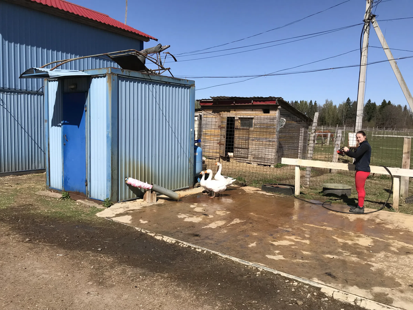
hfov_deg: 63.4
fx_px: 334
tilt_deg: -3.5
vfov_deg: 49.7
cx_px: 206
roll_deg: -2.6
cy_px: 155
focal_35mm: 28
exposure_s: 1/2994
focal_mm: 3.99
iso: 20
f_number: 1.8
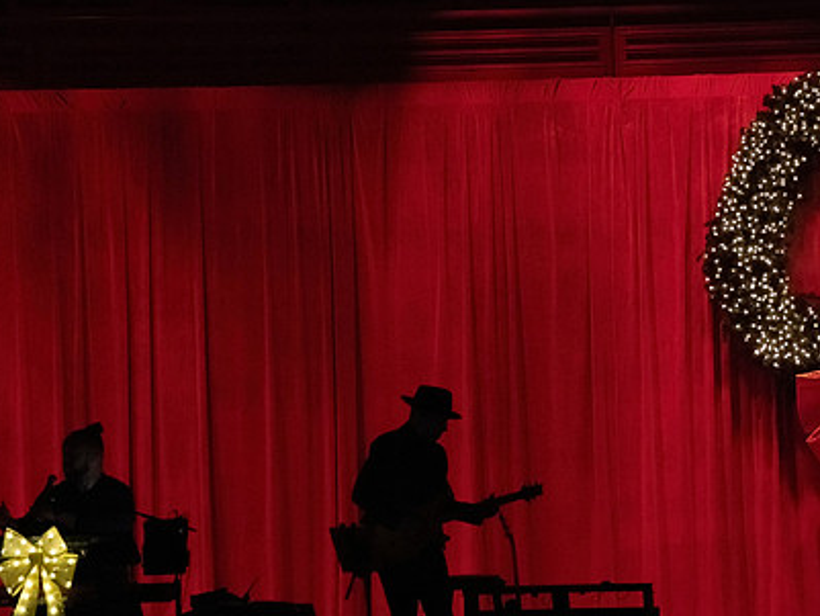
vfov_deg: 5.1
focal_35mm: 293
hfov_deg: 6.8
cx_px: 503
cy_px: 371
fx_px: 6943
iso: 6400
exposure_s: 1/320
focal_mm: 206
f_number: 6.3
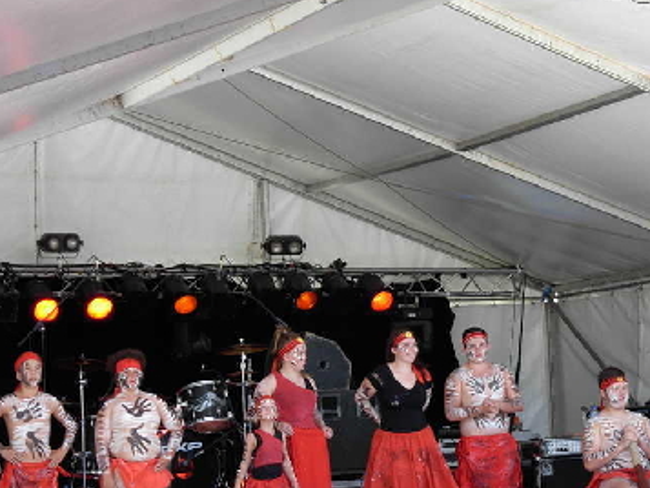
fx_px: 2423
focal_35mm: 129
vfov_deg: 11.5
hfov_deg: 15.3
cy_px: 266
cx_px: 368
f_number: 3.9
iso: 79
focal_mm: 15.9
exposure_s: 1/69.7
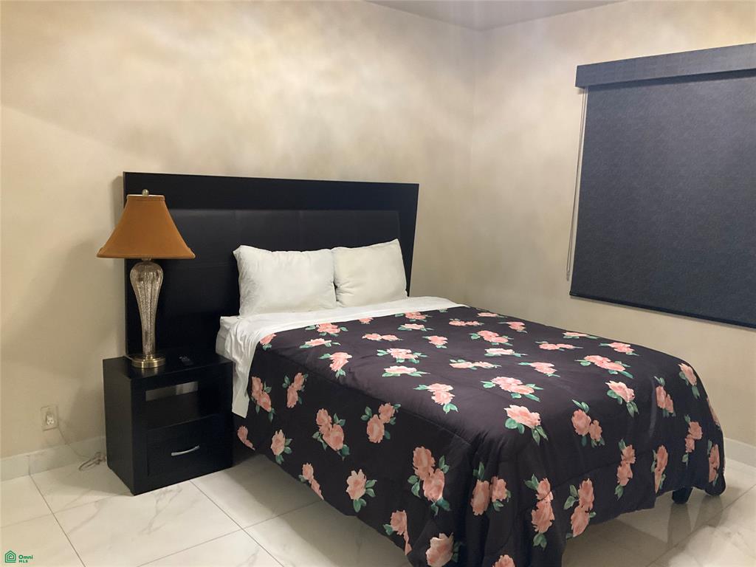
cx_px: 378
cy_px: 284
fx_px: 633
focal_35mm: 29
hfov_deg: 61.7
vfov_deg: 48.2
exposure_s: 1/60
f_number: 1.8
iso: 200
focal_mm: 3
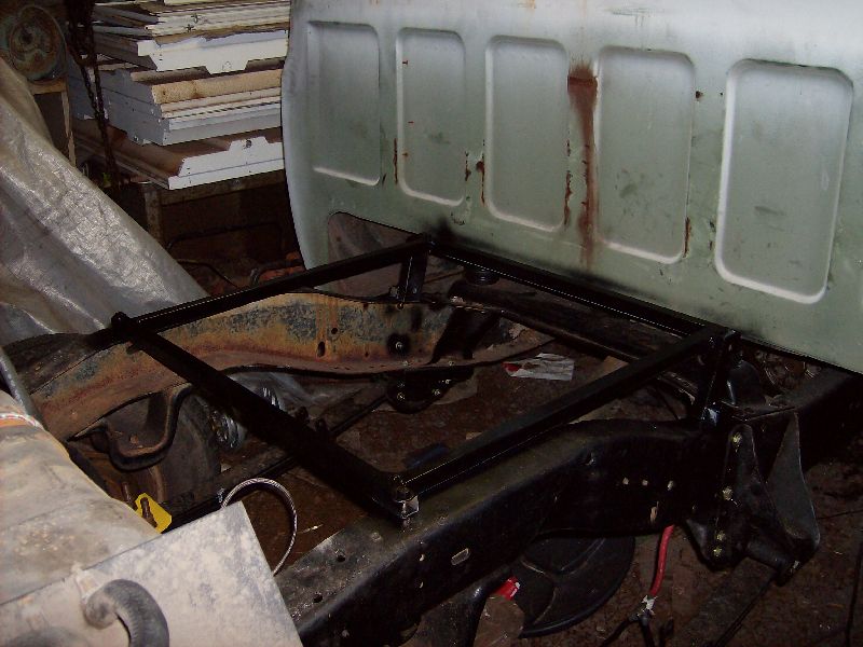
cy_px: 324
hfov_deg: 51.4
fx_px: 898
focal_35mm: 36
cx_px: 432
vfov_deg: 39.7
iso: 200
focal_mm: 6
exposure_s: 1/60
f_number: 2.8
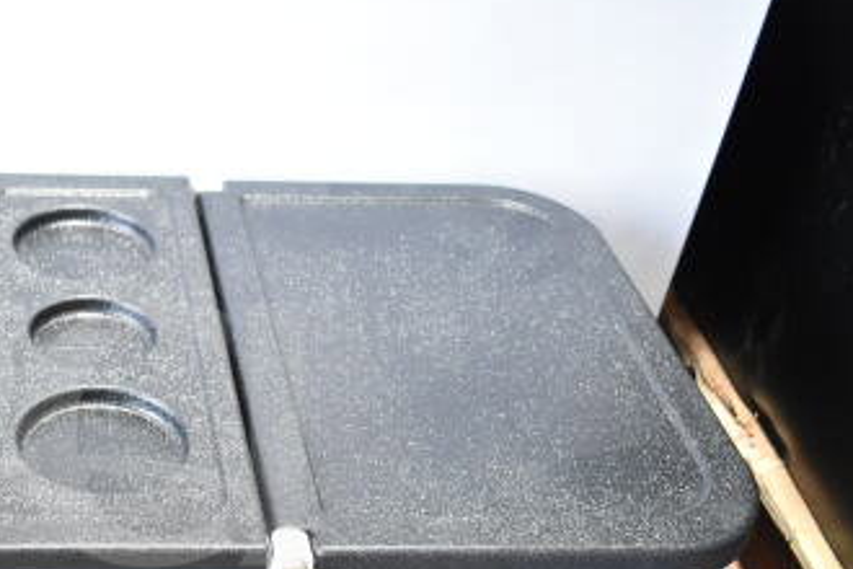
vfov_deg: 21.8
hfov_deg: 31.3
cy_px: 508
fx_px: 1445
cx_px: 80
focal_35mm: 61
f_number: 4.5
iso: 1600
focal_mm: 22
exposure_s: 1/80
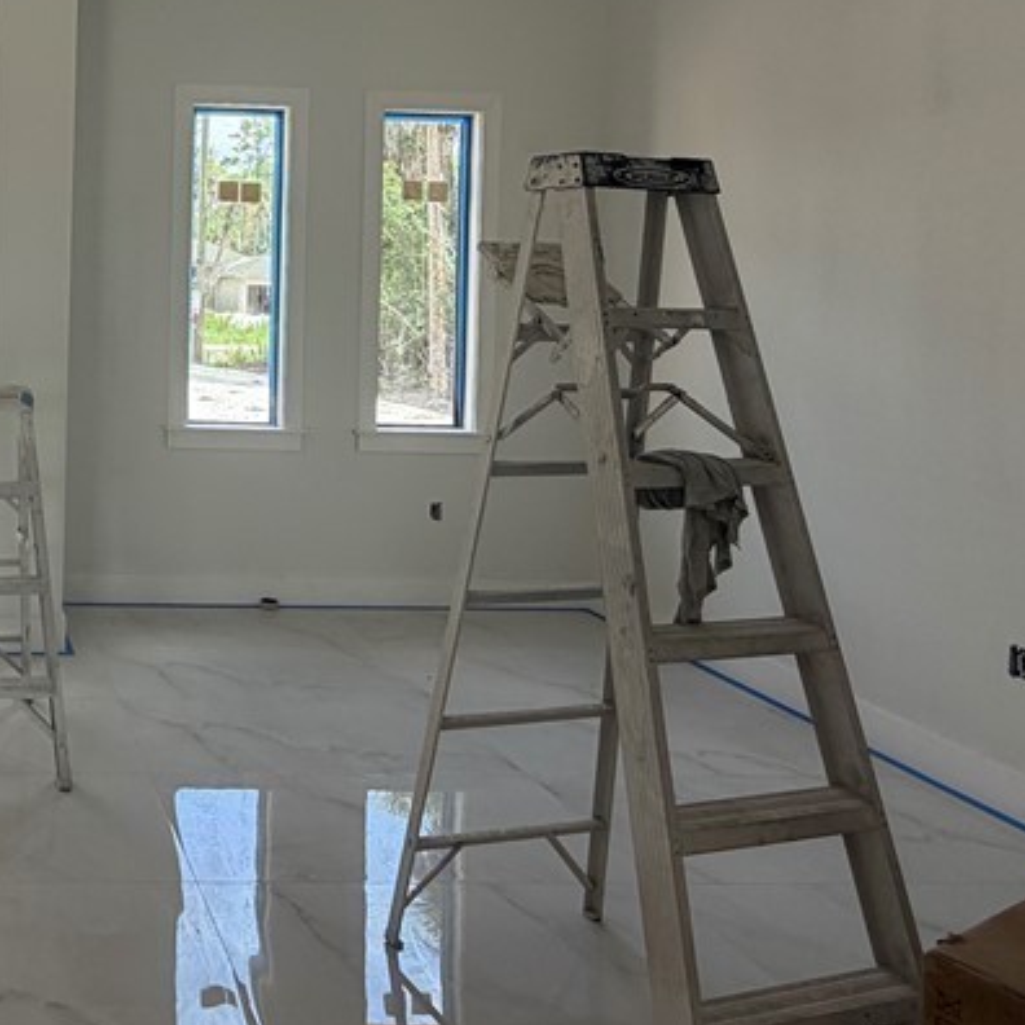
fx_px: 1072
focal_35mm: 32
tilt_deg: -0.4
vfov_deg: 49.6
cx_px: -10
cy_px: 295
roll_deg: -1.4
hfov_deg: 43.4
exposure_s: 1/121
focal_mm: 2.22
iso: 64
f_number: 2.2
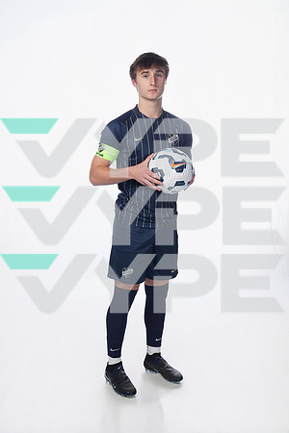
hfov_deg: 29.9
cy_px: 216
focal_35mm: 45
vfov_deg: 43.6
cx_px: 144
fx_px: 542
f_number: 8
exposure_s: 1/250
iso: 800
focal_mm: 45
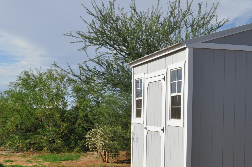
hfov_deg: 30.3
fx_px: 461
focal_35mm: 66
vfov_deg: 20.5
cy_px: 106
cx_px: 166
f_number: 14
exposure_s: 1/200
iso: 200
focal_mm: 24
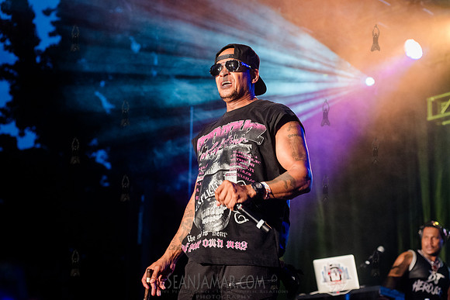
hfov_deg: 25.4
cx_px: 225
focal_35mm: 80
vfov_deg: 17.1
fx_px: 1000
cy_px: 150
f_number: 4.5
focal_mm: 80
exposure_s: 1/400
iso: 5000
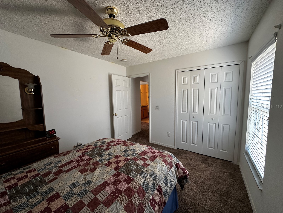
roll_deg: +1.3
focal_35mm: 14
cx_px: 142
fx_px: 114
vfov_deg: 85.7
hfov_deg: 102.1
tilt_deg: -6.2
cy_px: 106
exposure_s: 1/60
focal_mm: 2.22
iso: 160
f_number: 2.2
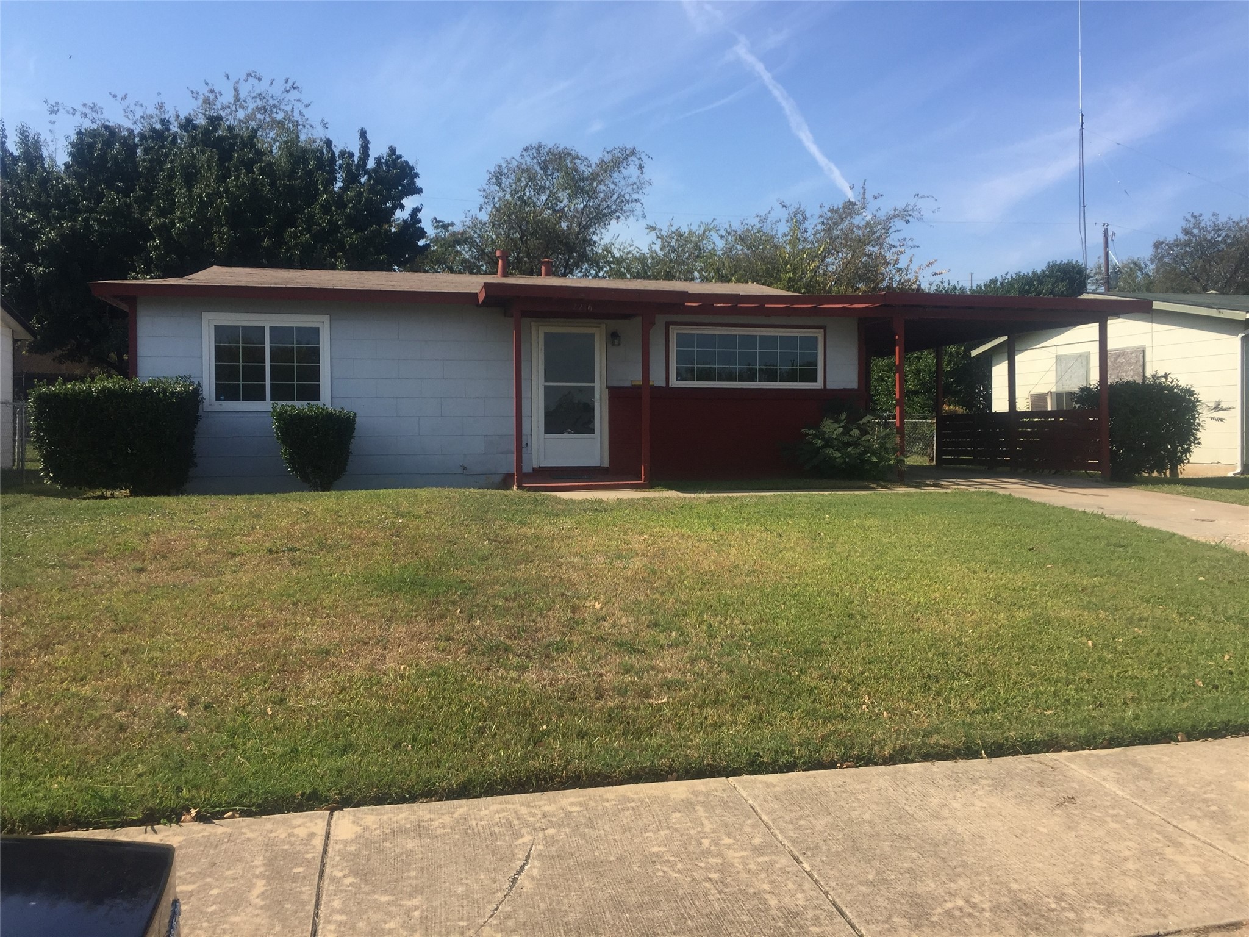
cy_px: 468
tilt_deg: +0.3
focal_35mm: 29
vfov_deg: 48.2
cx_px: 624
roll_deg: -2.2
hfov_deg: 61.7
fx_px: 1046
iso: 32
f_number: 2.2
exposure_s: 1/1582
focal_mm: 4.15
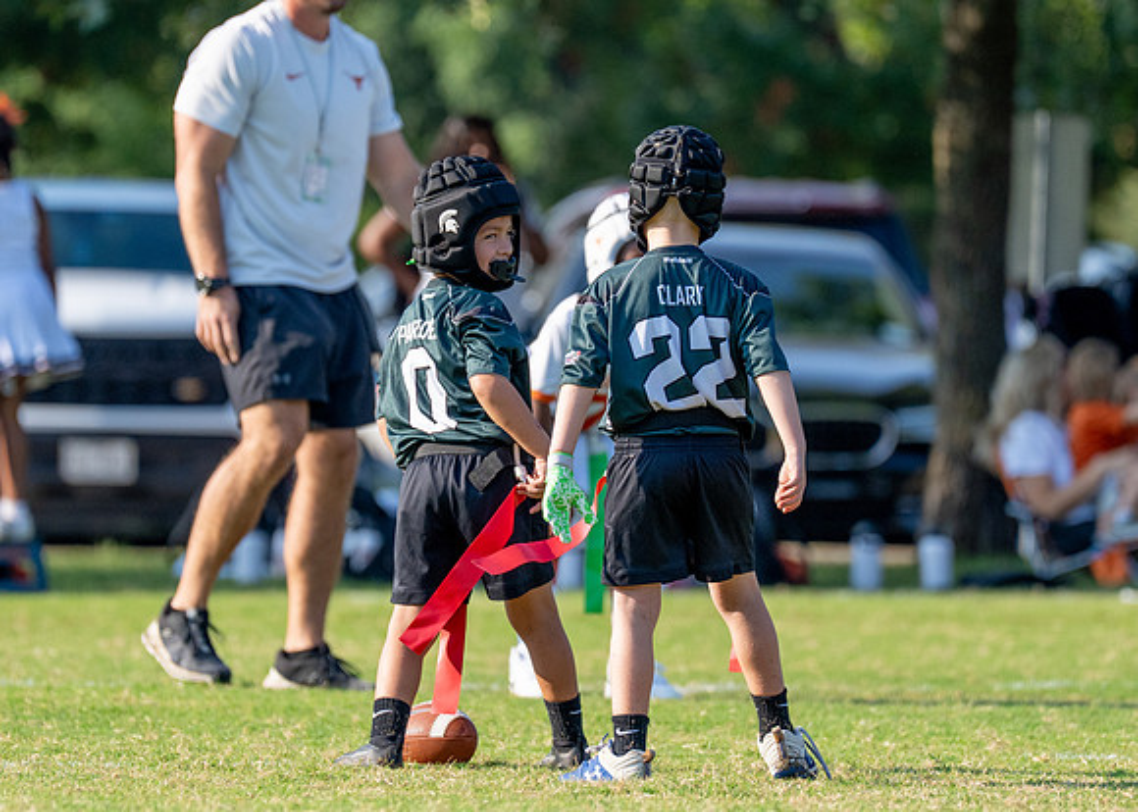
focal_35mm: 428
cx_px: 548
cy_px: 356
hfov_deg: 4.7
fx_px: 13829
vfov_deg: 3.4
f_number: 2.8
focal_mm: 200
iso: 250
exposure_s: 1/3200
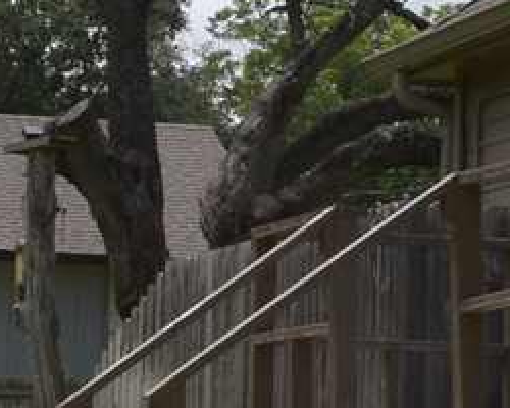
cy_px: 253
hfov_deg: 8.8
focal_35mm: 220
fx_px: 3321
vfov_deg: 7.0
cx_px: 345
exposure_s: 1/200
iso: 100
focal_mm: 18
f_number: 10
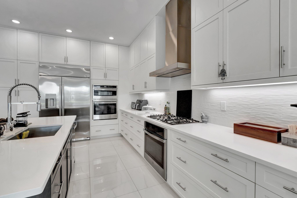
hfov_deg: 100.4
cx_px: 148
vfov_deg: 77.3
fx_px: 124
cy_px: 99
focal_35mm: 15
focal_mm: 10
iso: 1100
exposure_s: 1/80
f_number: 8
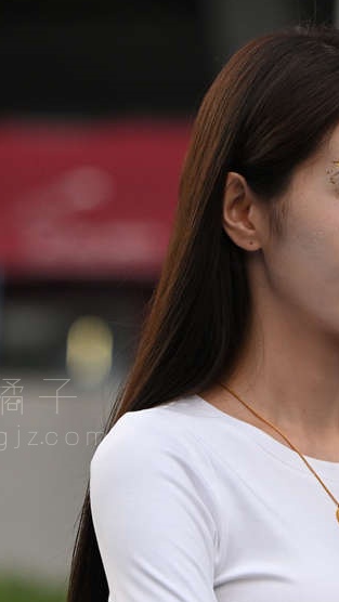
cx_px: 438
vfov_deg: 5.1
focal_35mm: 424
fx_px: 6772
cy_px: 751
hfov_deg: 2.9
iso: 900
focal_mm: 125
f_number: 3.5
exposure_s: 1/640
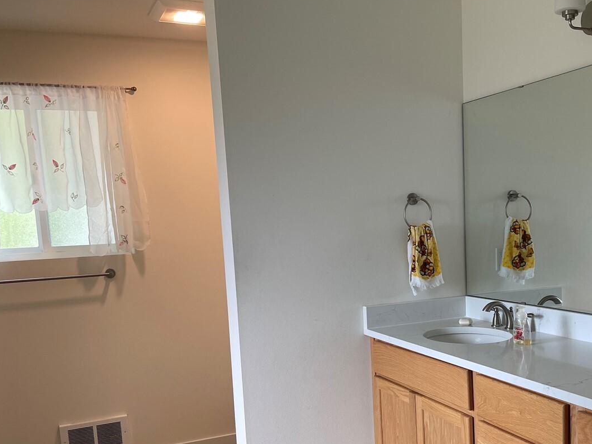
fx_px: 650
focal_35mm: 38
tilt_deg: -7.1
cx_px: 390
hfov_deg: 48.3
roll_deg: +2.3
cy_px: 311
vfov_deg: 37.1
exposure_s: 1/120
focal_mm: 5.1
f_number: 1.6
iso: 100
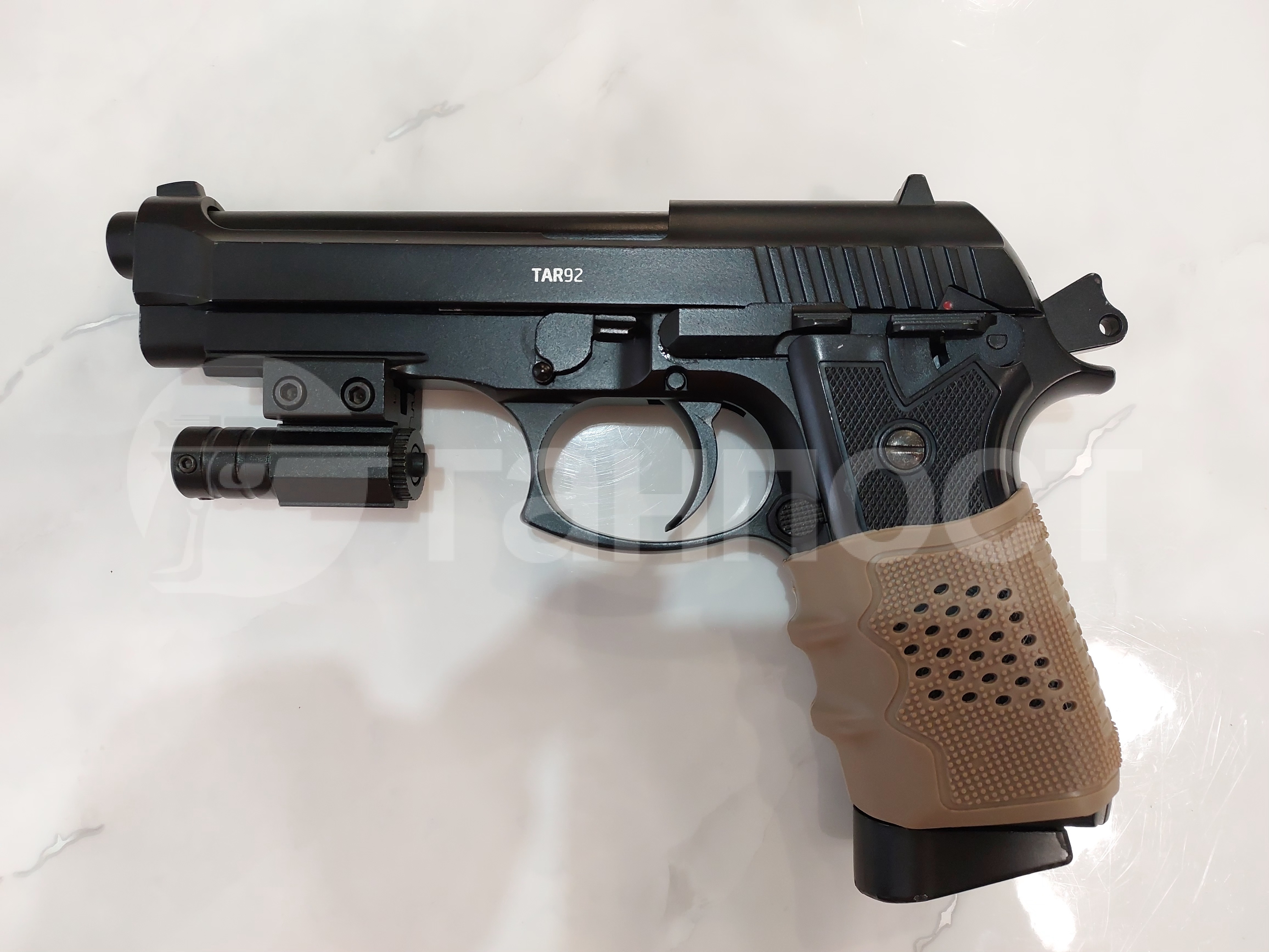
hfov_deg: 63.4
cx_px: 634
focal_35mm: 28
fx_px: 1026
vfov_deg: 49.7
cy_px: 476
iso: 160
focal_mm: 5.32
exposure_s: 1/50
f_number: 1.8
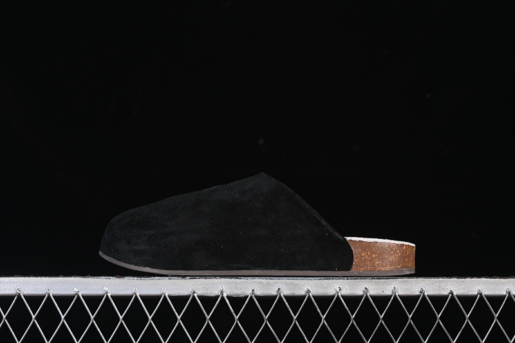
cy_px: 172
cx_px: 258
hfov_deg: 27.0
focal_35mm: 75
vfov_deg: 18.2
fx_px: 1073
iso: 160
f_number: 6.3
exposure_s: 1/60
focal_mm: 50
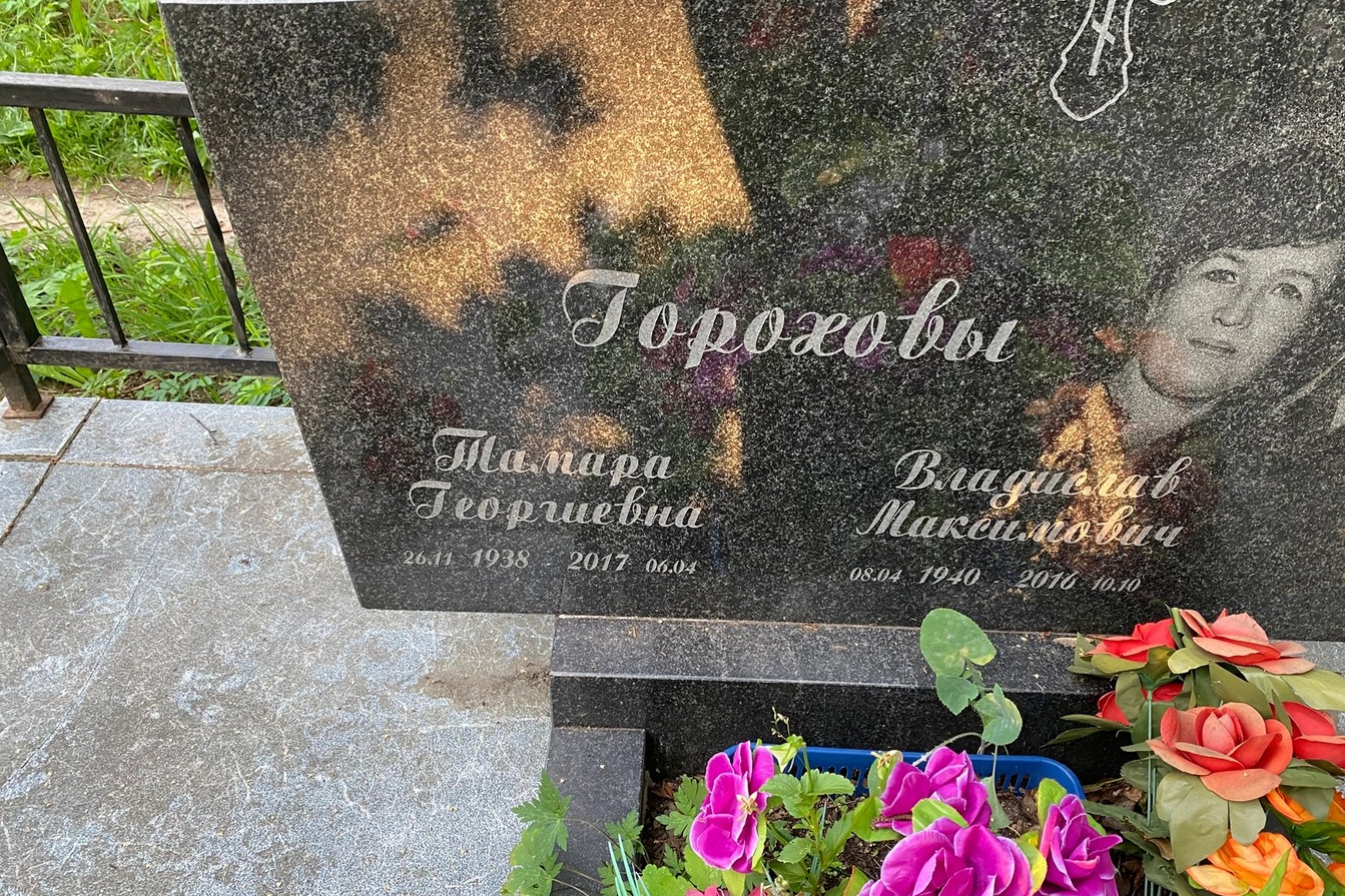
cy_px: 475
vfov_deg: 44.9
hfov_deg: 63.6
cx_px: 715
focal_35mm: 29
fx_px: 1083
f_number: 1.8
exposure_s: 1/90
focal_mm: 4.25
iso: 125
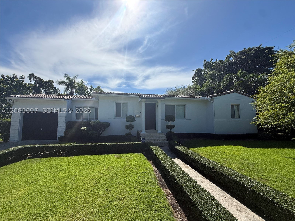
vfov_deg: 85.7
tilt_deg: +5.6
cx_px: 148
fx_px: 119
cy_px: 110
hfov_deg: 102.1
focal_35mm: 14
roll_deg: -0.1
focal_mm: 2.22
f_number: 2.2
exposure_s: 1/3460
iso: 50
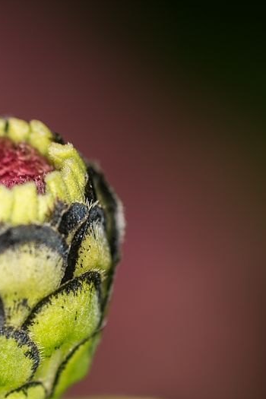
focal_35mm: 257
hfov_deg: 5.3
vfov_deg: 8.0
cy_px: 374
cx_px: -14
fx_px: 2848
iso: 100
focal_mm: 90
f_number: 8
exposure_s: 1/2000
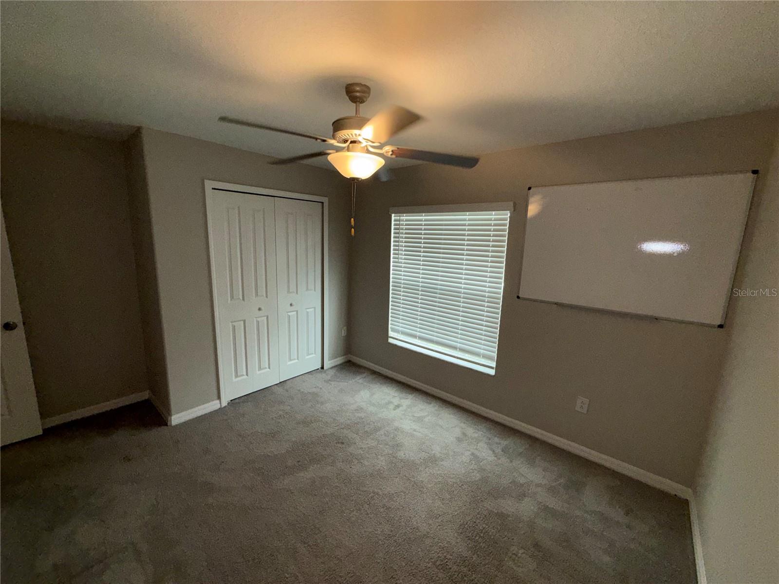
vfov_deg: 85.7
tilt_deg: -9.8
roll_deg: -2.1
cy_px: 292
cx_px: 390
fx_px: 315
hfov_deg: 102.1
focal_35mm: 14
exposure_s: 1/122
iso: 80
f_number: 2.2
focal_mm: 2.22
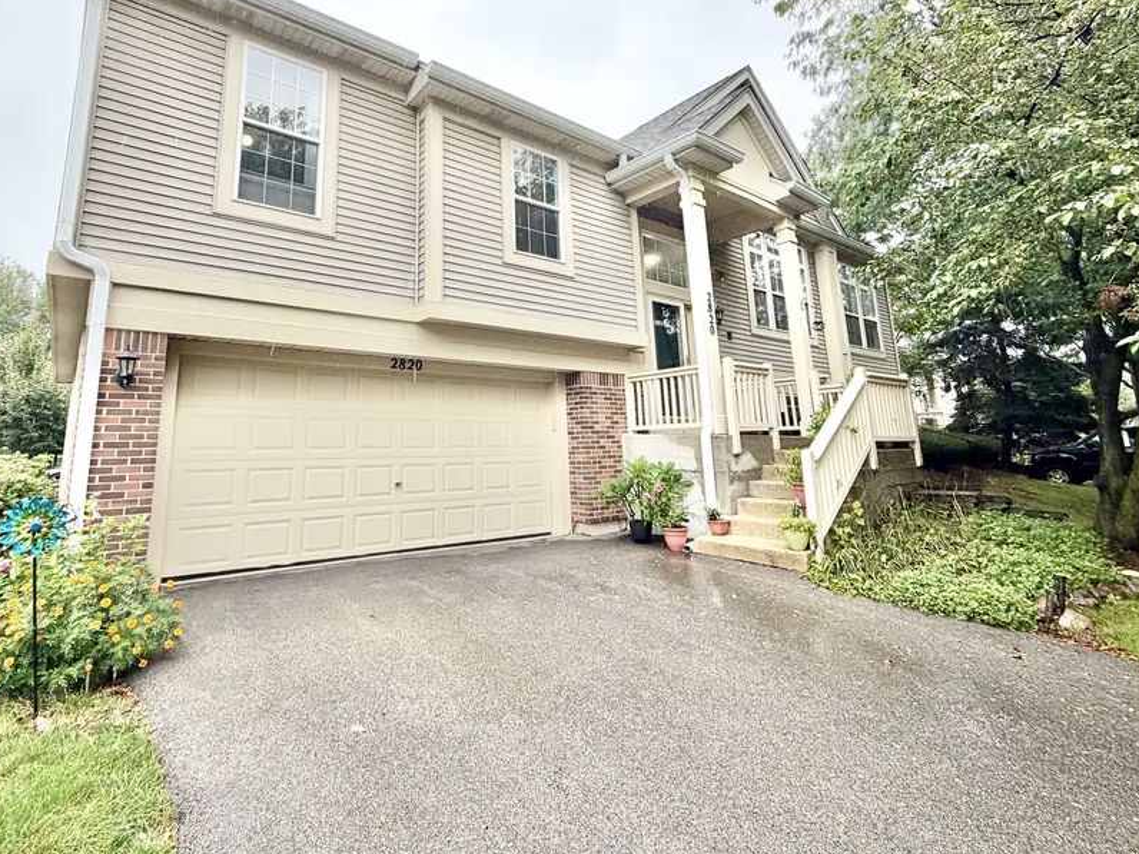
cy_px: 332
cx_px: 488
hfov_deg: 87.2
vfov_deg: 70.7
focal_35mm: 18
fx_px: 592
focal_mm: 2.22
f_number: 2.2
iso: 50
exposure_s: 1/408
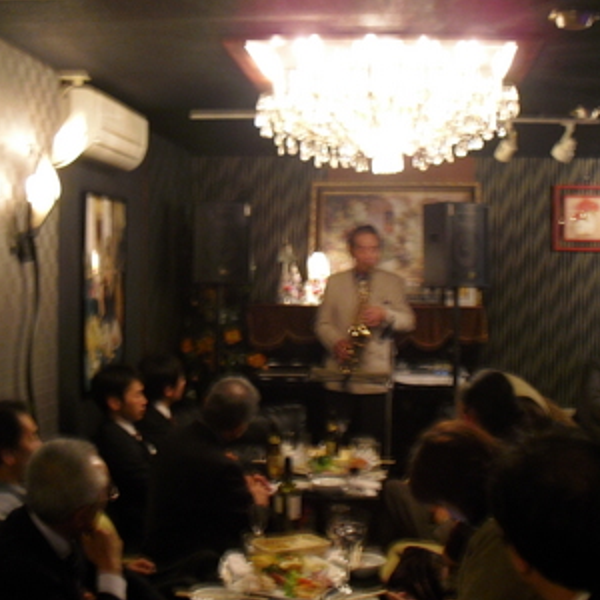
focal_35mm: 53
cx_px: 360
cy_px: 311
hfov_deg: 32.1
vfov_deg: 32.2
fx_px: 1039
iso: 200
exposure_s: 1/2
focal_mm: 6.3
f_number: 3.1
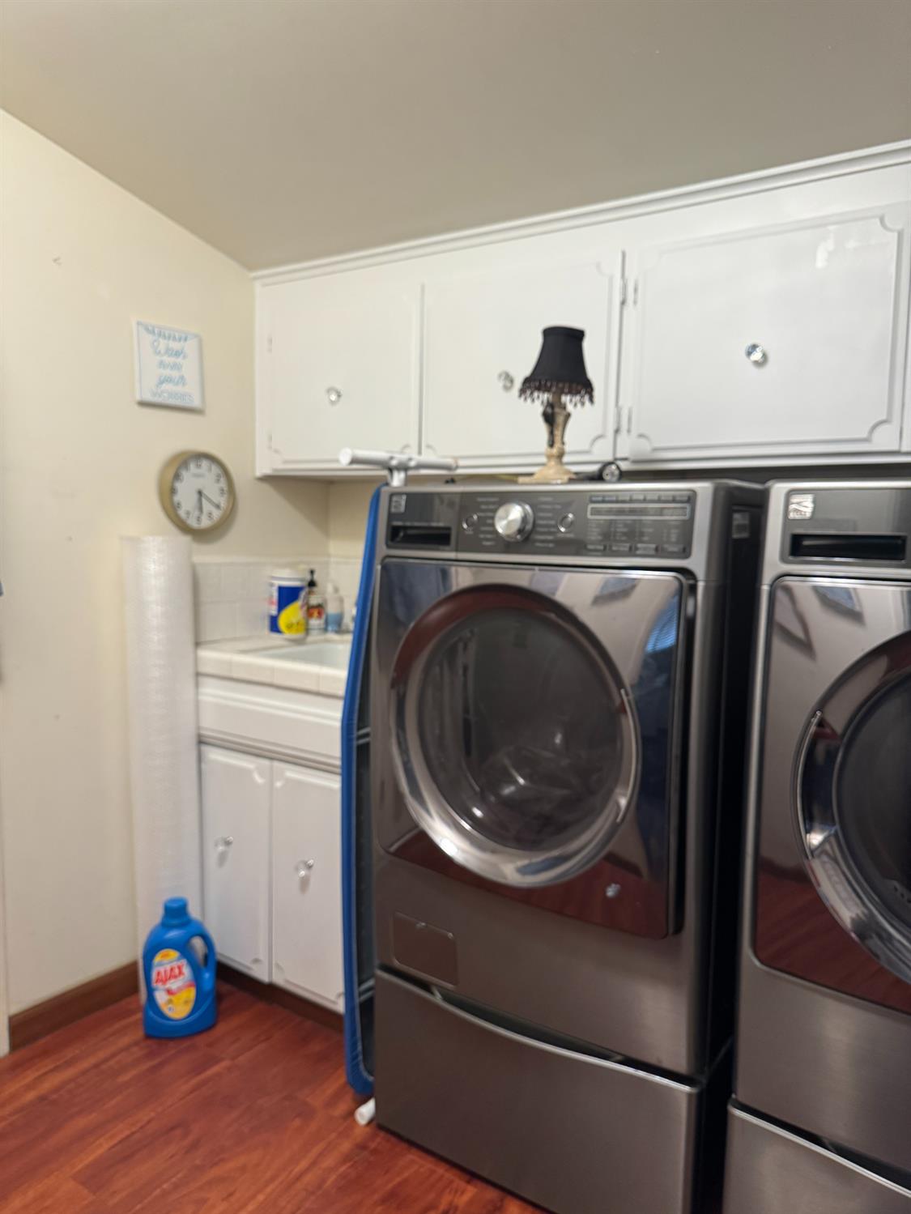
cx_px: 456
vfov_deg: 71.6
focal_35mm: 24
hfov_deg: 56.8
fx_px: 842
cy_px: 607
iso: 400
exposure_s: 1/60
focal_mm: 6.76
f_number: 1.78
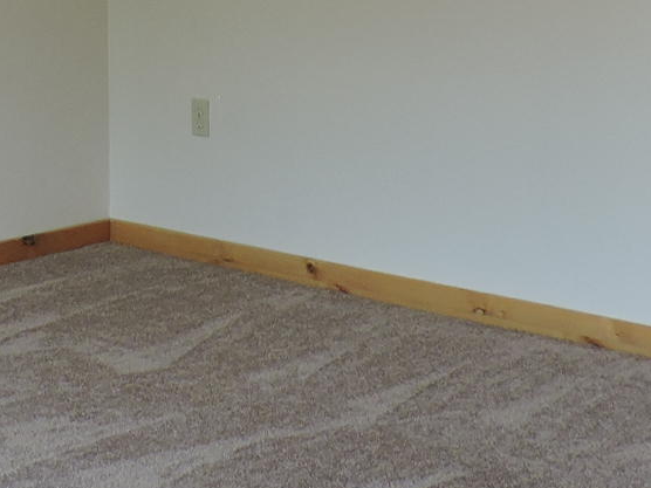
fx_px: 1843
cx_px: 129
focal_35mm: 98
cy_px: -173
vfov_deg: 14.4
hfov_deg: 19.8
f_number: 3
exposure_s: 1/40
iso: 100
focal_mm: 4.3
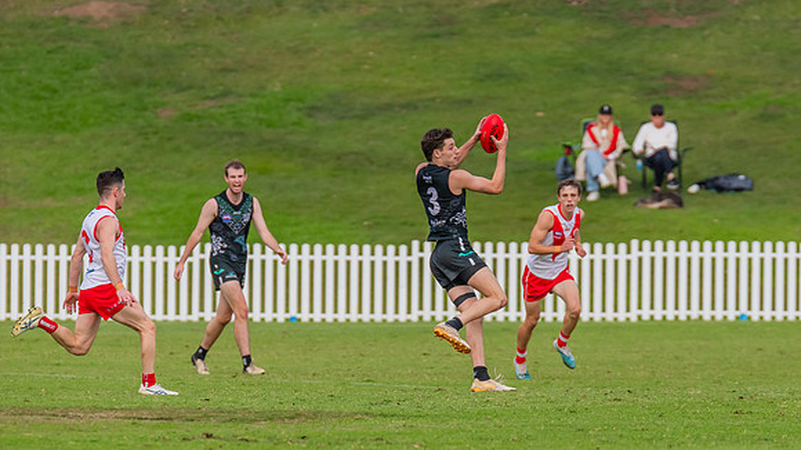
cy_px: 203
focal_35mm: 652
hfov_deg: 3.3
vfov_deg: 1.9
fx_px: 13847
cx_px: 430
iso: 800
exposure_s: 1/1600
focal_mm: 420
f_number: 6.3
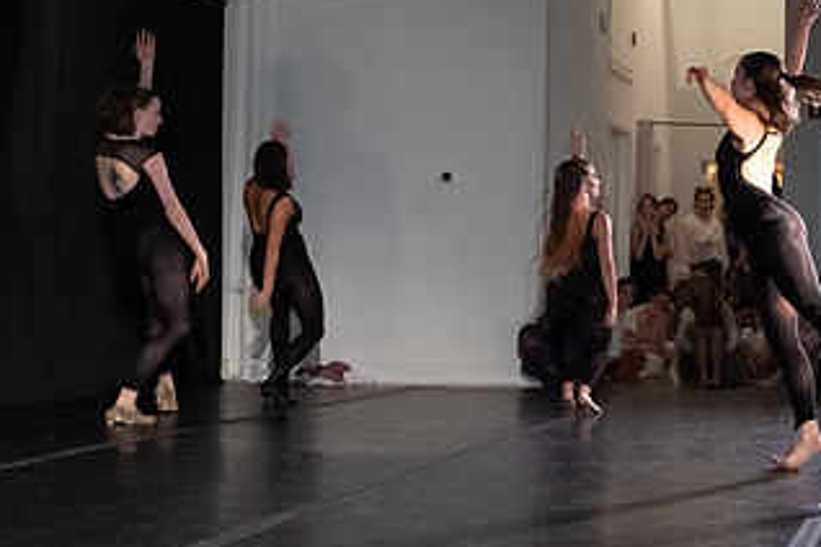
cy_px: 227
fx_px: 1619
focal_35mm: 71
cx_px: 801
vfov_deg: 19.2
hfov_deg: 27.0
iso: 6400
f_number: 3.5
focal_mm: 28
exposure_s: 1/400
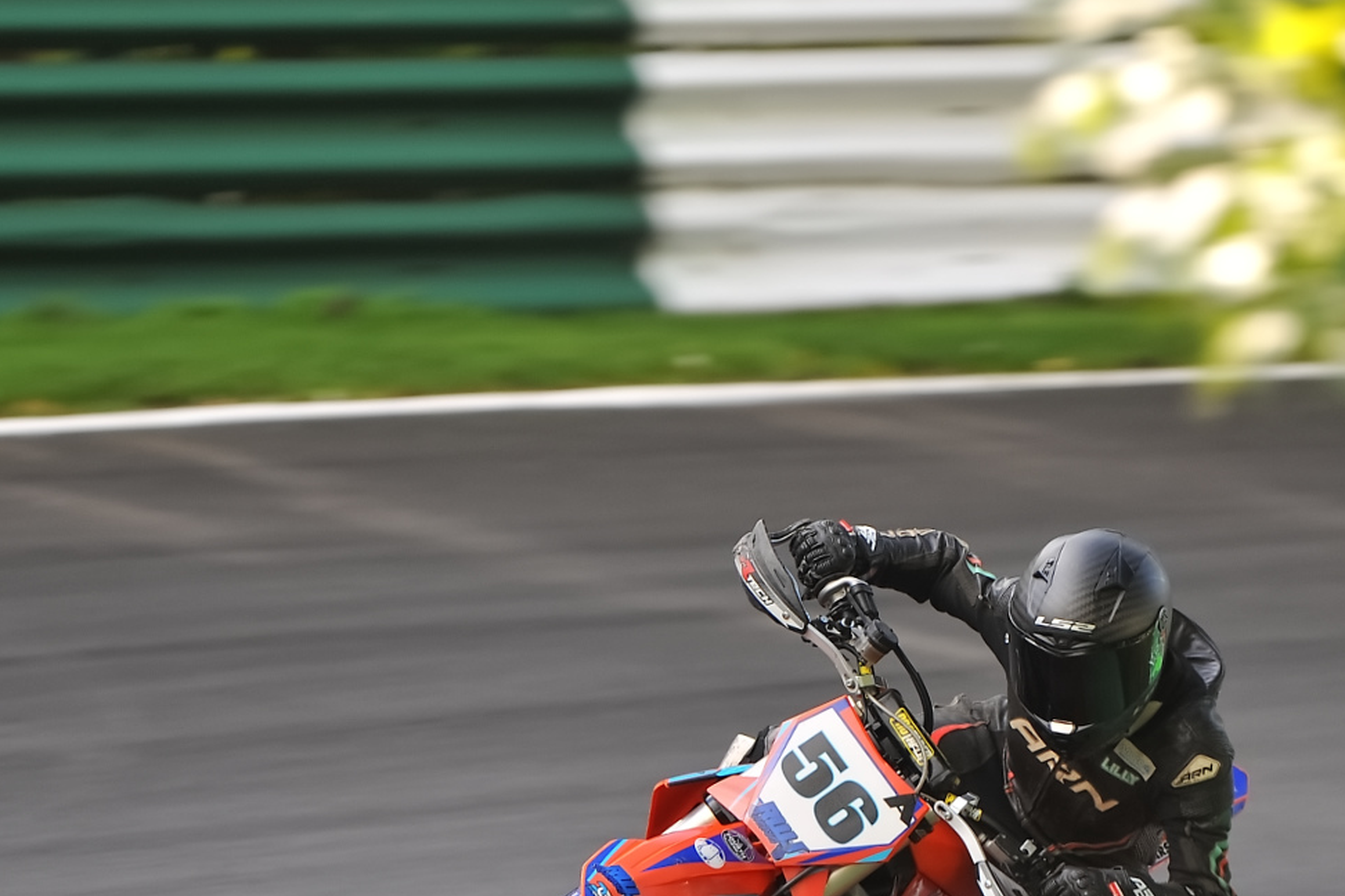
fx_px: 14607
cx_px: 756
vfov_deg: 3.5
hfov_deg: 5.3
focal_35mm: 391
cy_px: 895
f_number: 2.8
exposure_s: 1/200
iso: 250
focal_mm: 190
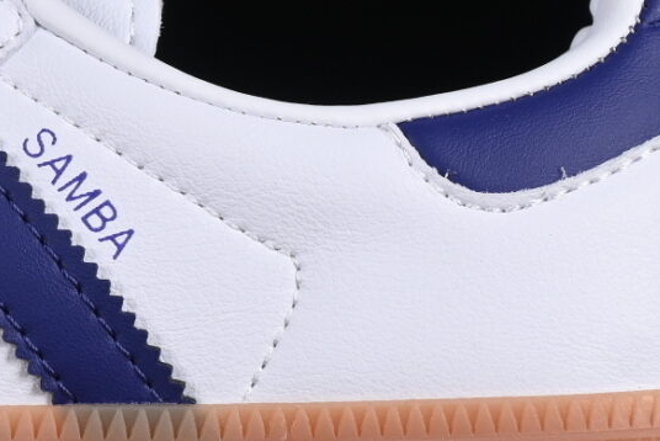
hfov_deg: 5.7
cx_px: -131
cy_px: -55
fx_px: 6567
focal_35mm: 358
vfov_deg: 3.8
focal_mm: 50
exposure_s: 1/80
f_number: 8
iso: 160
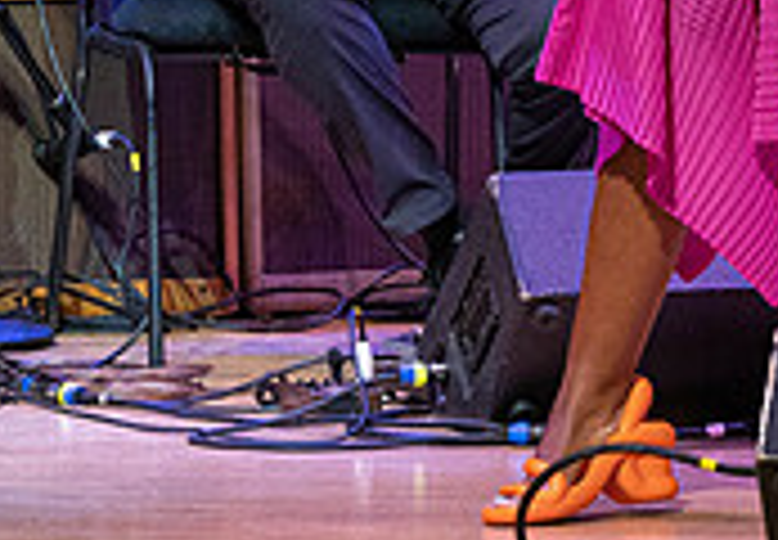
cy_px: -324
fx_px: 24727
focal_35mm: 1130
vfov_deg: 1.2
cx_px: 651
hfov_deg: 1.8
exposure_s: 1/320
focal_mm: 303
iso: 4000
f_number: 9
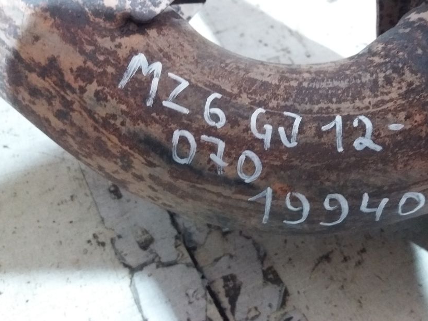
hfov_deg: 53.7
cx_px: 249
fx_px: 420
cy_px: 127
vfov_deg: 41.6
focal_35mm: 34
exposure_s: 1/17
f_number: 1.9
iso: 500
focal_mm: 3.7
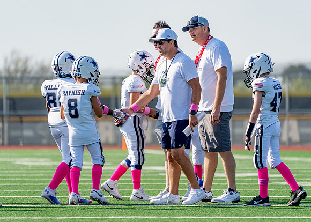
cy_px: 111
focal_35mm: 416
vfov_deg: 3.5
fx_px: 3673
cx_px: 156
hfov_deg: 4.8
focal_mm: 397
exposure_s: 1/1250
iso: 320
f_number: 5.6
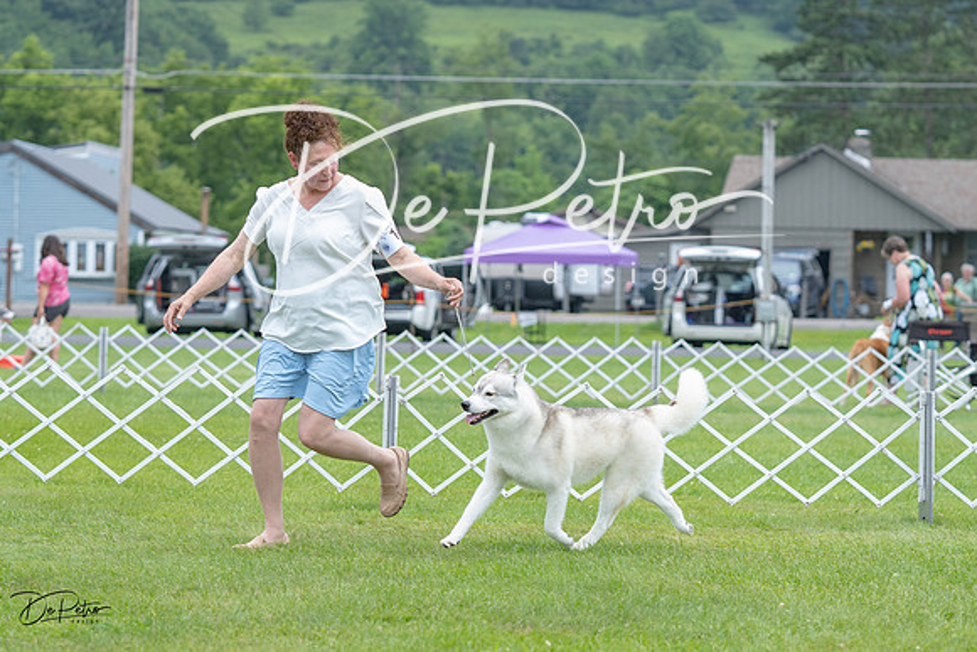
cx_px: 488
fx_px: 3773
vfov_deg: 9.9
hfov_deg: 14.8
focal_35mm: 139
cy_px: 326
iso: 400
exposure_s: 1/1250
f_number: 3.5
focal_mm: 93
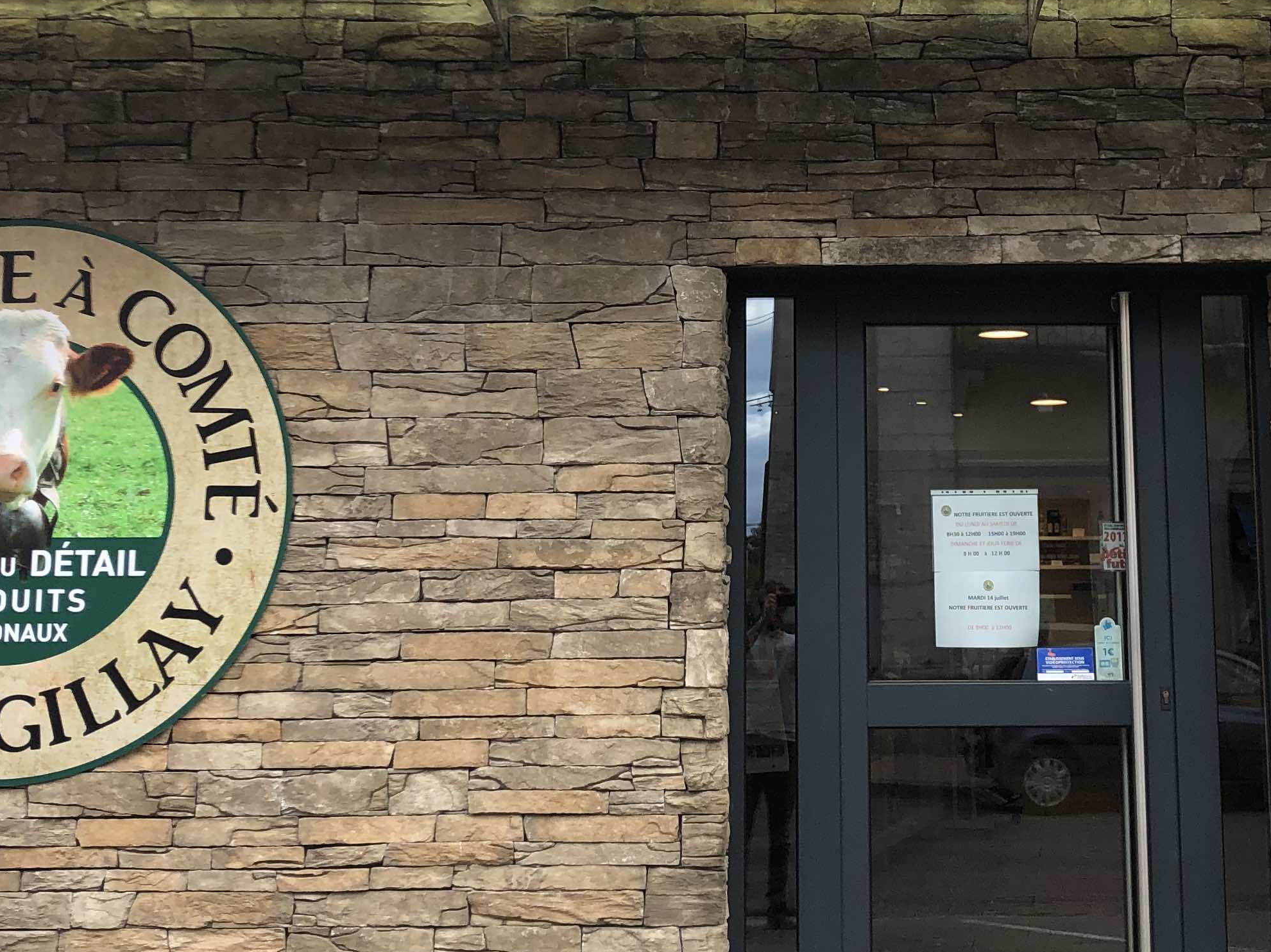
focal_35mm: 57
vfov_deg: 25.4
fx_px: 2092
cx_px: 820
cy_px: 254
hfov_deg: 33.6
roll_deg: -0.4
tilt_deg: +8.8
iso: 20
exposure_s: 1/558
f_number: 1.8
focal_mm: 4
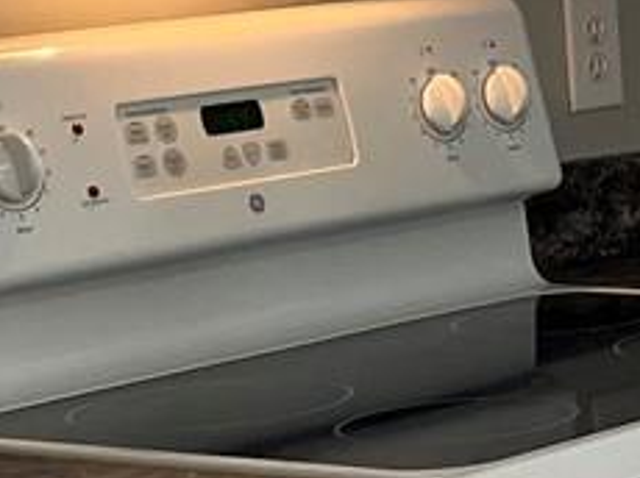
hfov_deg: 10.0
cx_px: 1377
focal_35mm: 181
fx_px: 3343
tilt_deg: -8.3
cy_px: 233
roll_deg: +1.3
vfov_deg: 8.2
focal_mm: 5.1
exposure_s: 1/120
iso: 125
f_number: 1.6
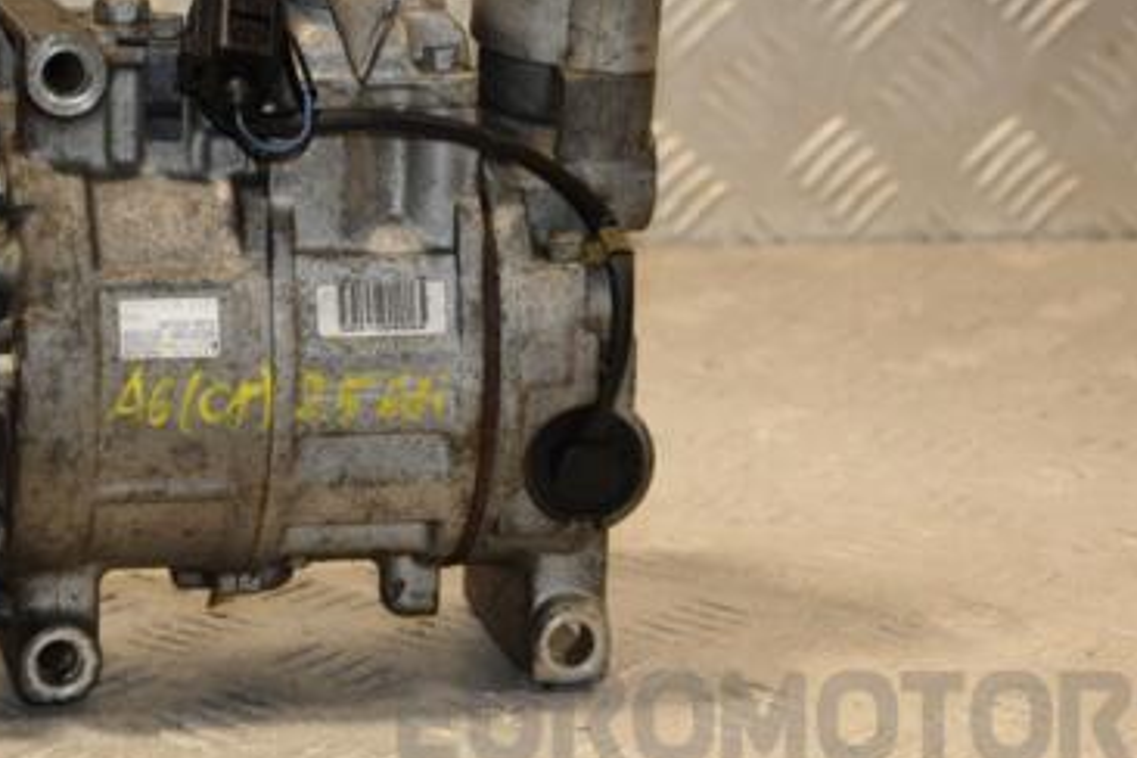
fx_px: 4042
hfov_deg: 16.0
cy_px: 304
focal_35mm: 128
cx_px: 339
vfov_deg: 10.7
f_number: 6.3
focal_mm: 52
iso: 800
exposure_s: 1/200
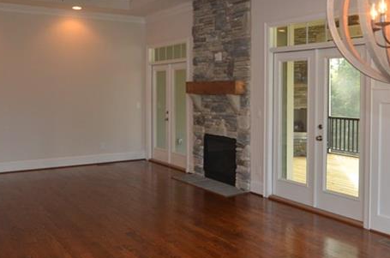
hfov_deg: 51.8
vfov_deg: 35.4
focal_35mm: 37
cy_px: 93
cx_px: 209
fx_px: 401
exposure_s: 1/60
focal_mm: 11
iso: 800
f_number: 6.7
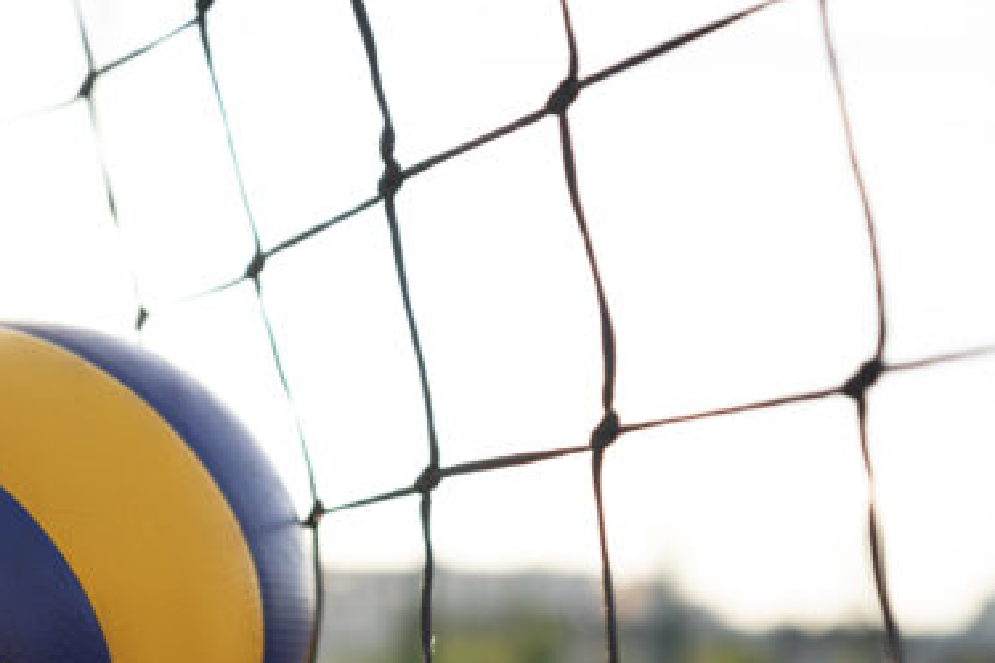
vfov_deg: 20.6
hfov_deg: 31.4
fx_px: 1769
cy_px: 659
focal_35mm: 64
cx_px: 496
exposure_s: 1/1250
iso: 160
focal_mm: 32
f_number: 2.5
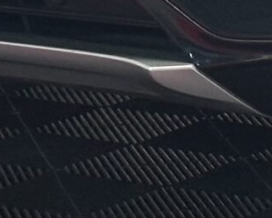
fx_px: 2996
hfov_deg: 5.1
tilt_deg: -2.3
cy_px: -389
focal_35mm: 372
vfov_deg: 4.1
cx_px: 495
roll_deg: -0.3
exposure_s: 1/98
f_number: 1.78
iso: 80
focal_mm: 6.86
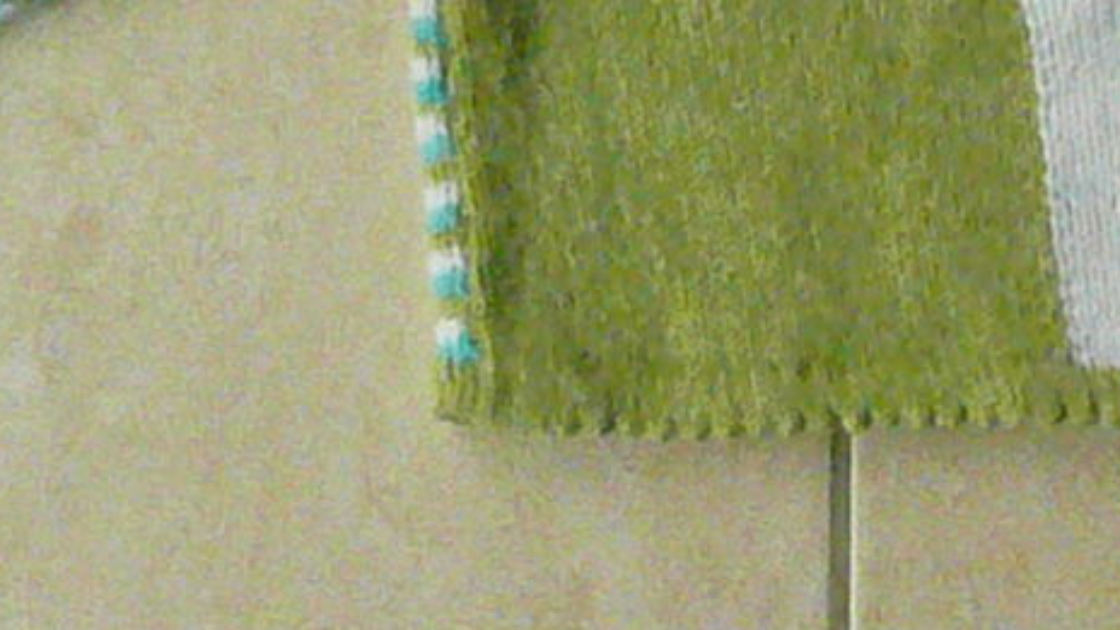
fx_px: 3415
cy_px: -157
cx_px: 813
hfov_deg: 18.5
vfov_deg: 10.3
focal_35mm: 115
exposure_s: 1/640
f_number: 10
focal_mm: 8.1
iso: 3200
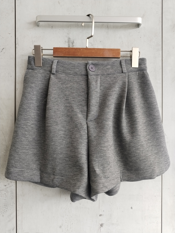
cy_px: 116
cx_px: 88
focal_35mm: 29
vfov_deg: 61.7
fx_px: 195
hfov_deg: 48.2
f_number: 1.8
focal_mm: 4.75
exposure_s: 1/100
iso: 224
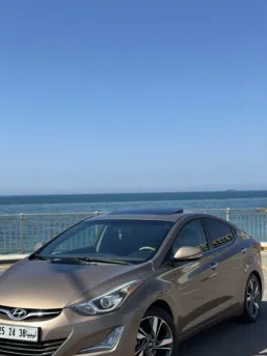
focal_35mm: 56
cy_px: 190
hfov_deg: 26.1
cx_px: 118
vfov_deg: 34.3
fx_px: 576
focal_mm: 6.86
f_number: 1.78
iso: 80
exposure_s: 1/5882
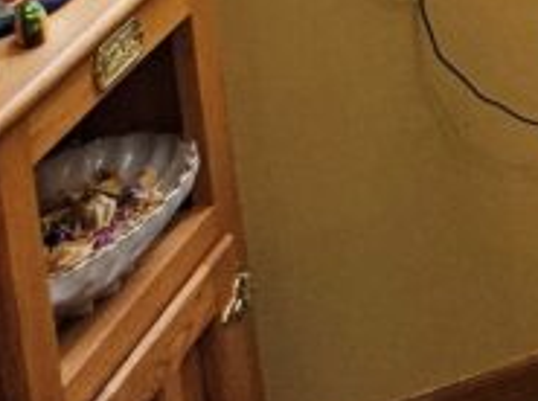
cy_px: -584
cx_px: 1519
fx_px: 2063
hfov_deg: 10.9
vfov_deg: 9.7
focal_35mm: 133
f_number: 1.8
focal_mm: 5.4
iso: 320
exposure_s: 1/120
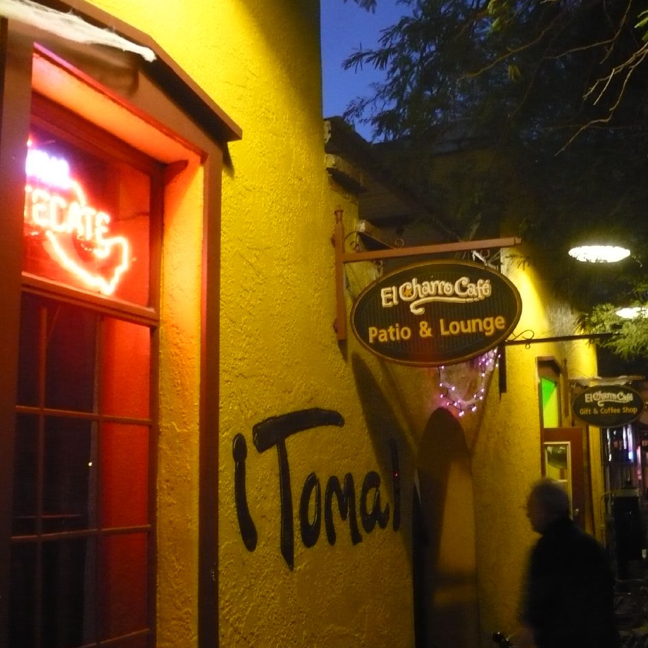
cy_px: 322
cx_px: 352
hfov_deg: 40.0
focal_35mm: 42
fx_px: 890
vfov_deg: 40.0
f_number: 2.8
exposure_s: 1/5
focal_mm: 5.8
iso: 400
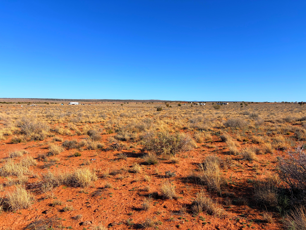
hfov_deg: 67.3
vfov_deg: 53.1
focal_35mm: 26
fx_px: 230
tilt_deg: -3.3
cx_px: 153
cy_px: 115
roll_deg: -0.7
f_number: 1.6
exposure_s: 1/4065
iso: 50
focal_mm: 5.96
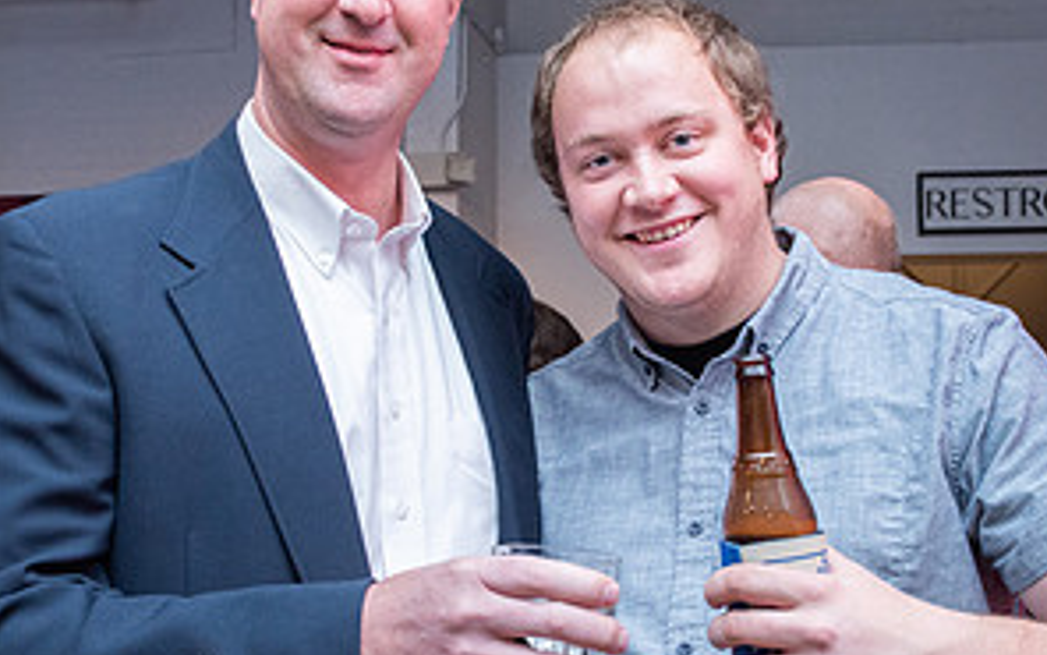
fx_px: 1626
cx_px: 527
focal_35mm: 57
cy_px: 368
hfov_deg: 35.7
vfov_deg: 22.7
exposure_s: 1/200
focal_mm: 24
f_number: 4.5
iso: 1000
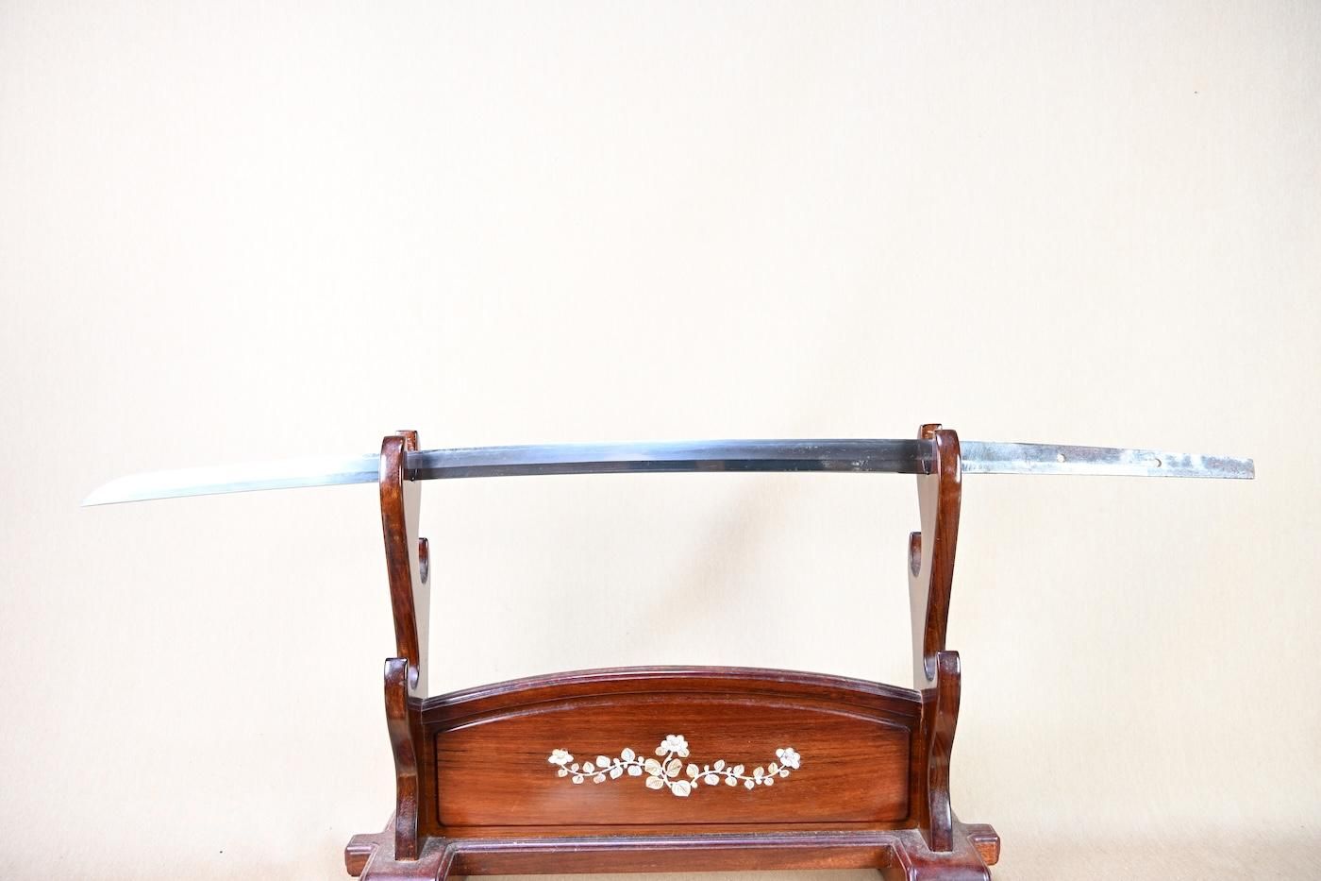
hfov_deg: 61.9
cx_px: 660
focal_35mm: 30
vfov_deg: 43.6
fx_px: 1101
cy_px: 440
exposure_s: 1/3
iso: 100
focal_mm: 20
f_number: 3.5
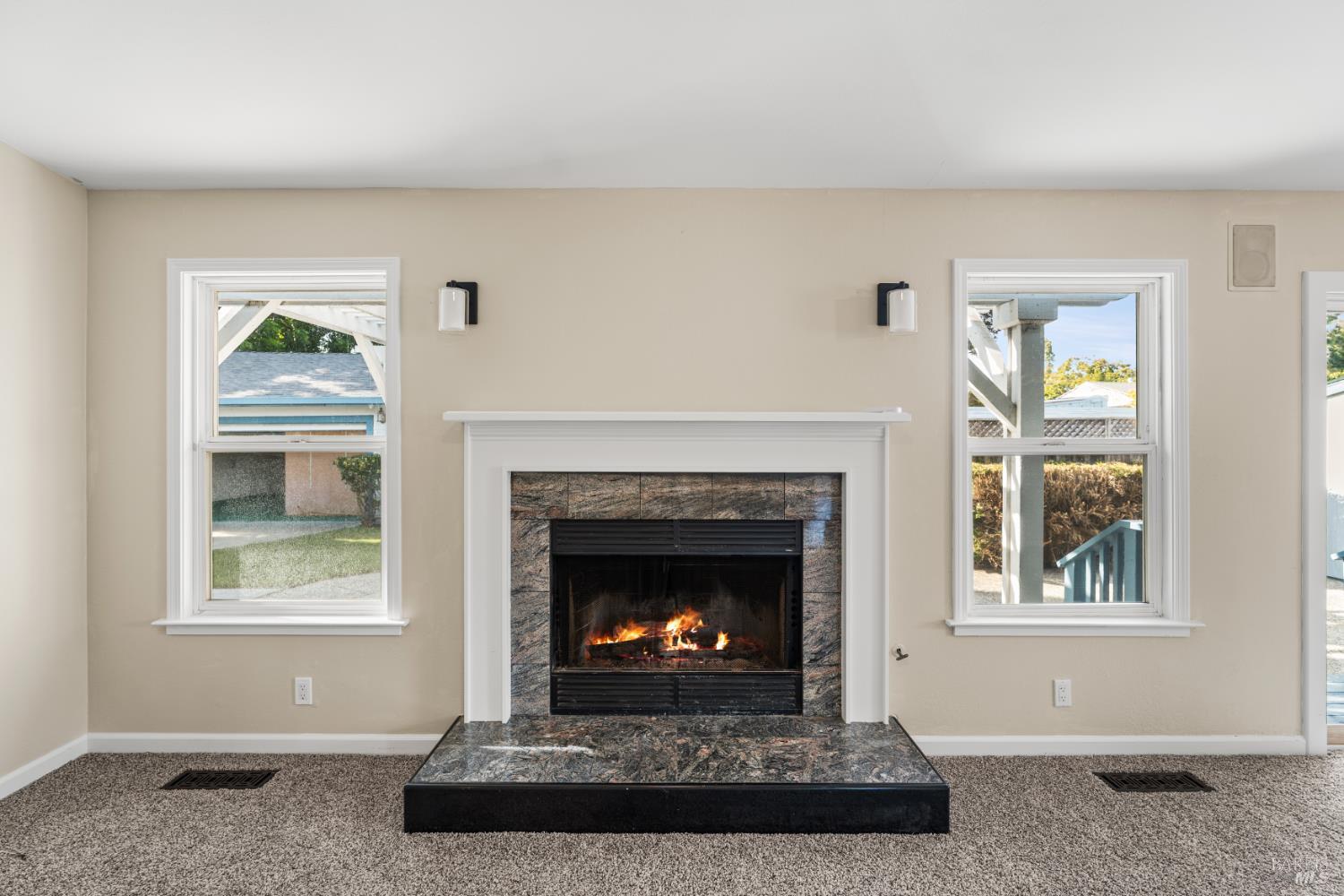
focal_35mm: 16
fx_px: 597
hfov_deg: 96.7
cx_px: 672
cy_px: 448
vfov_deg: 73.7
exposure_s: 1/13
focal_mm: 16
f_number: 4
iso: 200
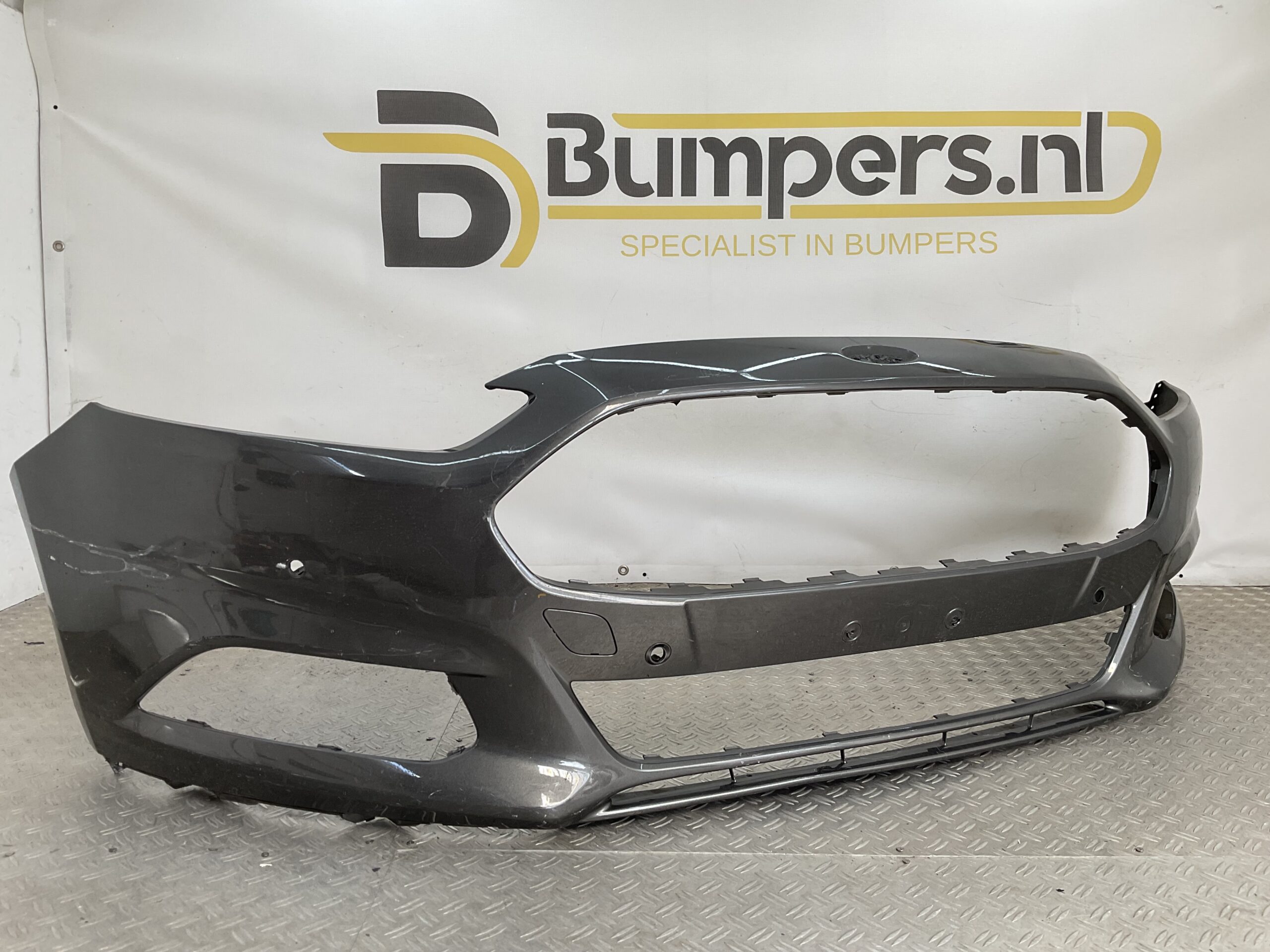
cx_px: 635
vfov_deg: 48.2
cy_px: 476
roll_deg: -0.4
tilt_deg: -8.1
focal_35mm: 29
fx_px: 1064
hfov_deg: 61.7
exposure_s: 1/236
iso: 16
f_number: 1.8
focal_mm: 3
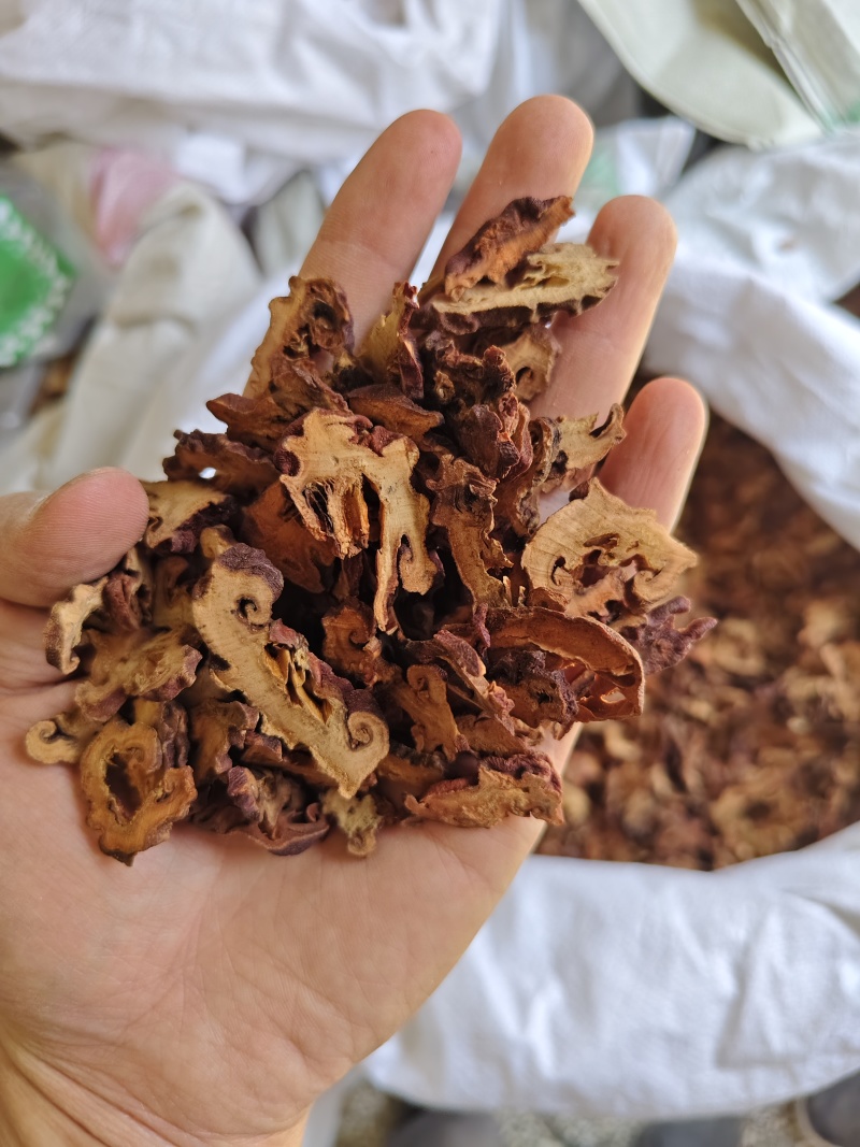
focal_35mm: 23
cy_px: 574
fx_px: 762
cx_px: 430
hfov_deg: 58.9
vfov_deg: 73.9
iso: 1649
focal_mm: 5.56
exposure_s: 1/510
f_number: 1.88
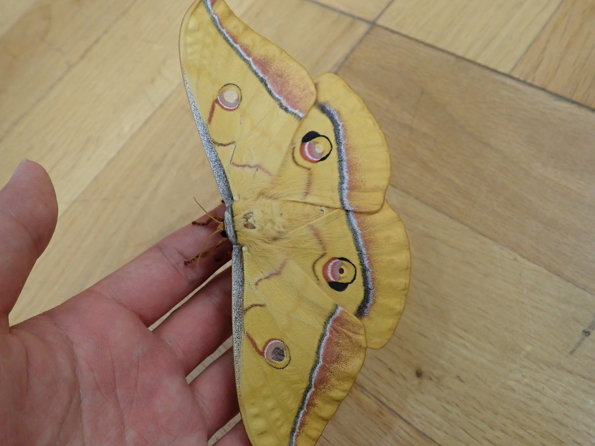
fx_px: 516
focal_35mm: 30
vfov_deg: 46.8
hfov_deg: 60.0
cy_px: 223
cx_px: 298
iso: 500
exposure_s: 1/125
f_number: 2.3
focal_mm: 5.5
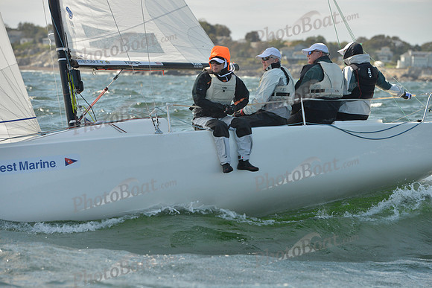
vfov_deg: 8.9
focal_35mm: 155
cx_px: 216
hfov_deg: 13.2
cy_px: 144
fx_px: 1860
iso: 400
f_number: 7.1
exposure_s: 1/1600
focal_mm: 155
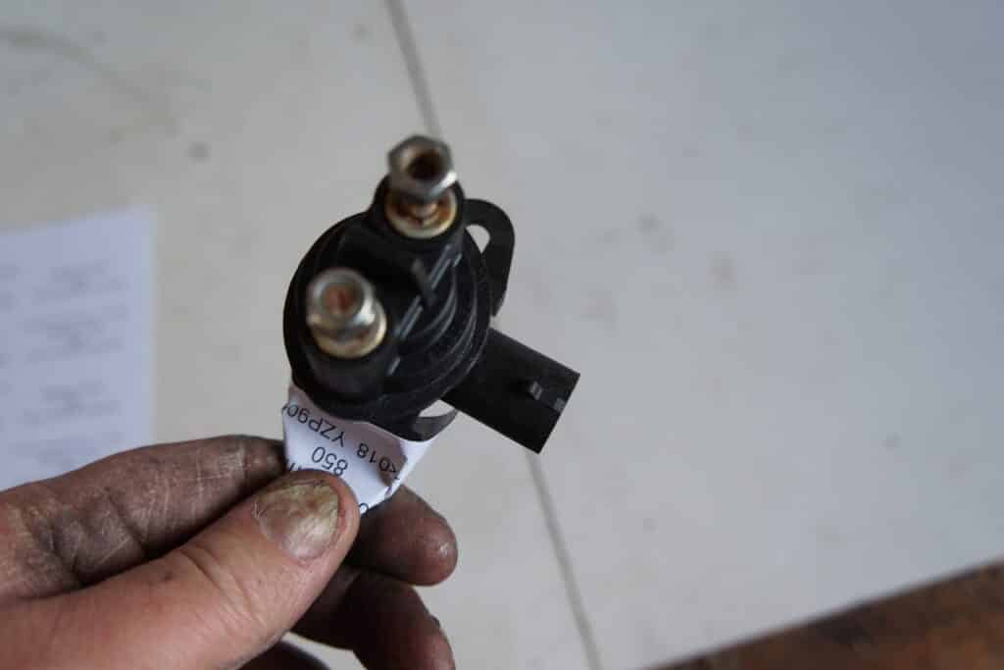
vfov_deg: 43.6
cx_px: 502
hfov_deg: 61.9
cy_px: 335
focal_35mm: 30
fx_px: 837
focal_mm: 20
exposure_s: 1/60
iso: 200
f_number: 4
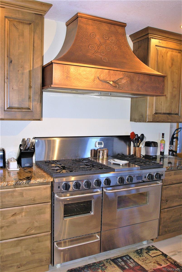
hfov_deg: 43.7
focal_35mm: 30
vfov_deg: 61.9
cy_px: 136
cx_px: 91
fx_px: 227
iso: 320
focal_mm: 20
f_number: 4.5
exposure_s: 1/60
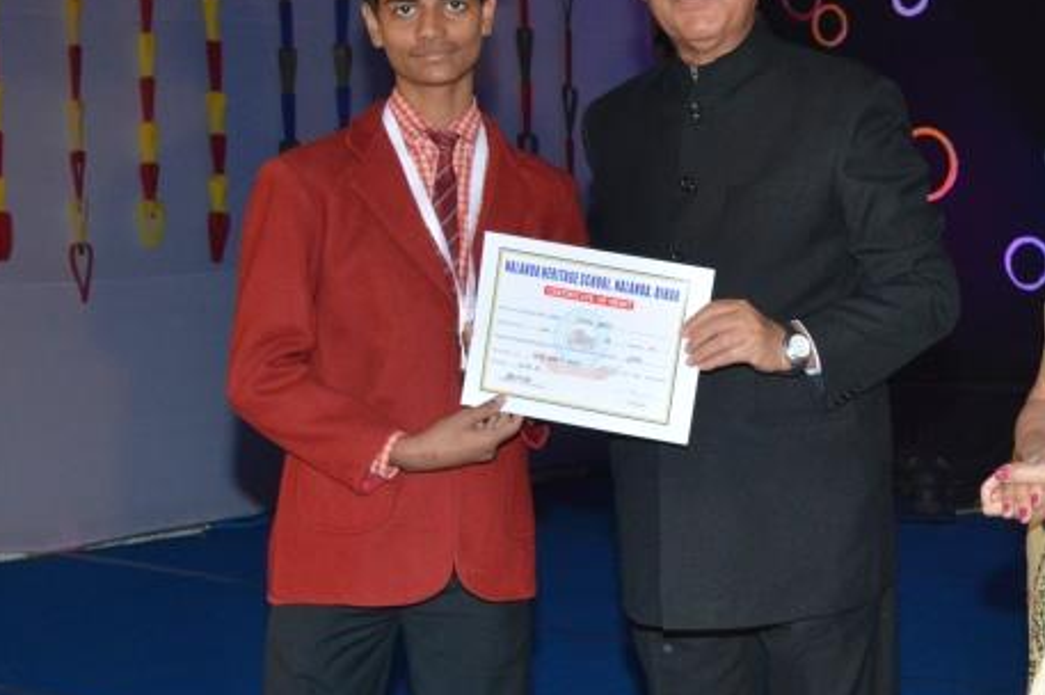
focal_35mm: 74
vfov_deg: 18.4
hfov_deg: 26.3
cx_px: 974
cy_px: 397
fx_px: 2146
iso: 800
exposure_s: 1/80
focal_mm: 22
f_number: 6.3
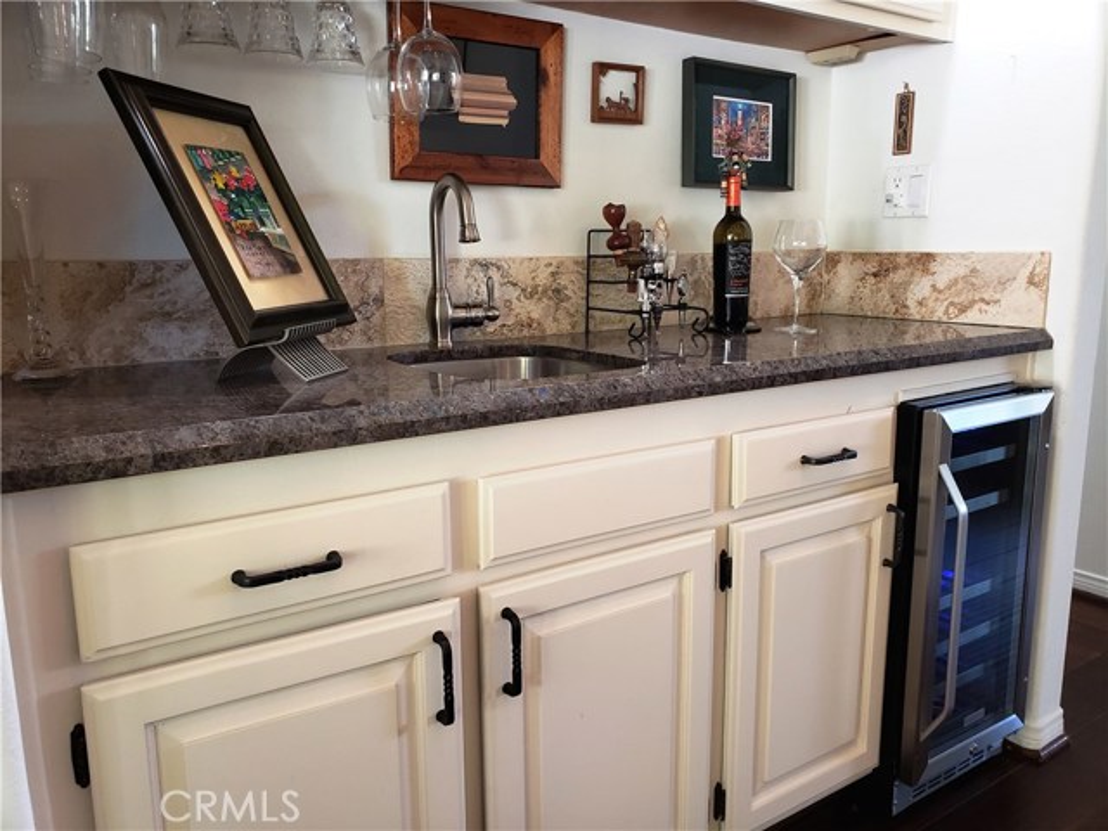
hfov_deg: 67.3
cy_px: 416
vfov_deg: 53.1
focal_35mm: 26
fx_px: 832
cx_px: 554
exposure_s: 1/60
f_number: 2.4
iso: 320
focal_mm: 4.3
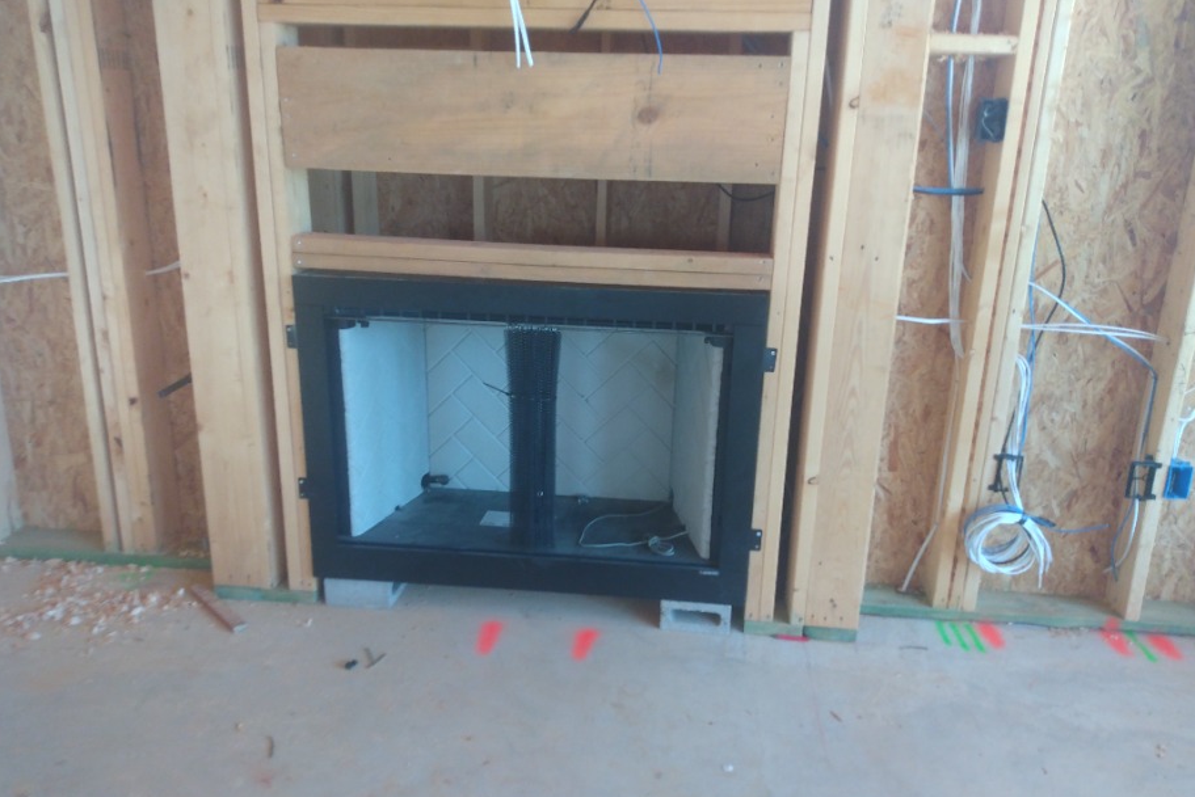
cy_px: 402
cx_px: 602
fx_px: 697
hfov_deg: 81.2
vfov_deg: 59.5
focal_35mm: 21
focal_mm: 3.54
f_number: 2
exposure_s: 1/40
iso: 202
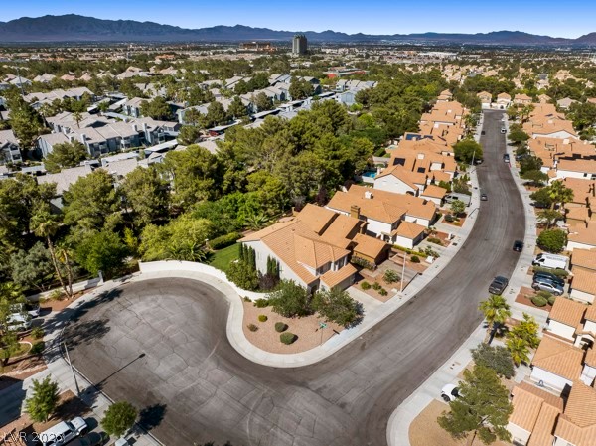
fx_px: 413
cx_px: 298
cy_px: 223
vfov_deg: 56.7
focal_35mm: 24
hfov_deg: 71.6
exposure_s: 1/320
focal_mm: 12.29
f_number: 2.8
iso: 100
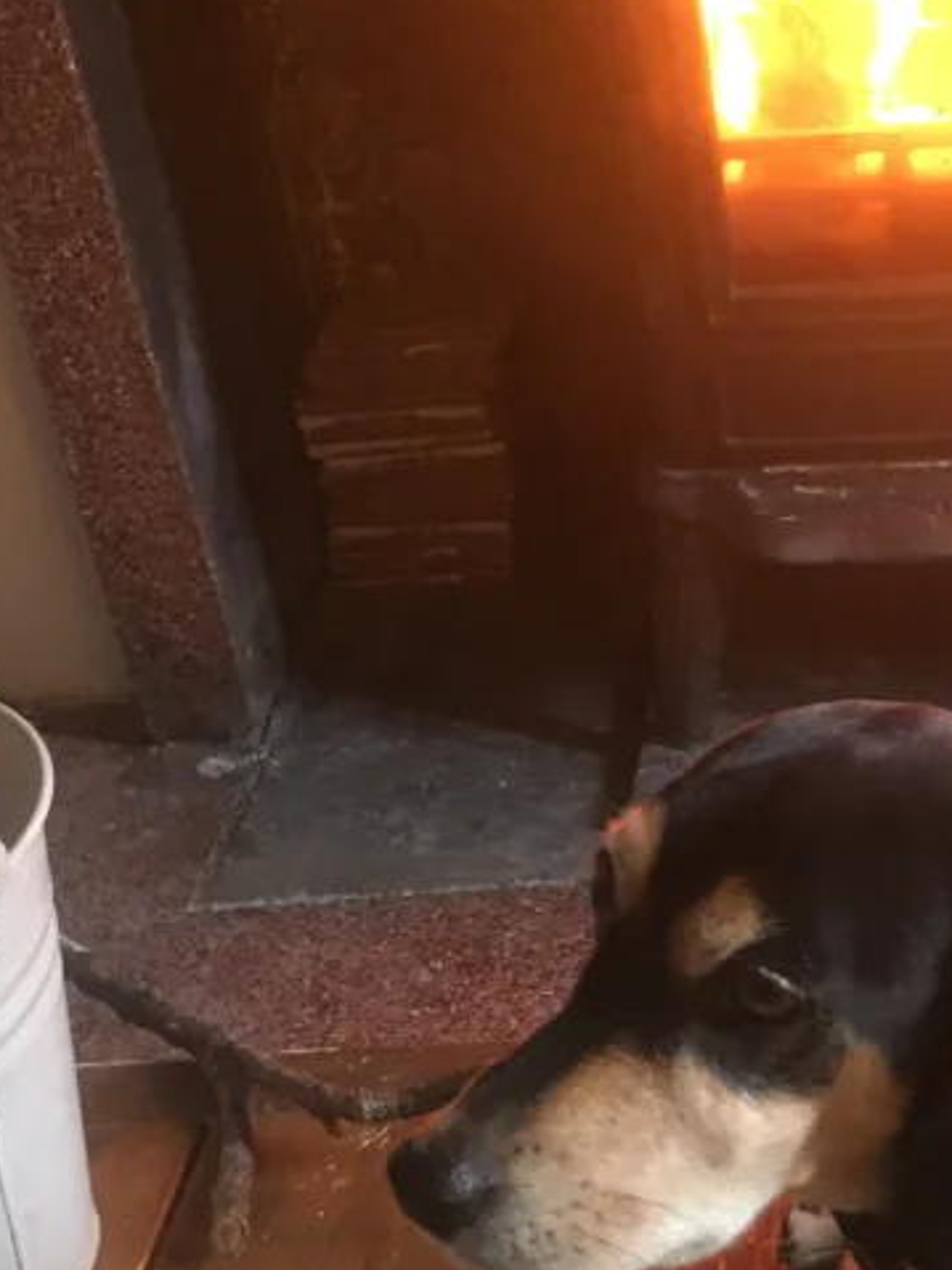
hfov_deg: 22.6
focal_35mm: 62
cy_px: 917
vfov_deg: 30.8
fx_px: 2274
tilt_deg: -35.5
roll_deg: +4.3
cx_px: 981
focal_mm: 4.15
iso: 200
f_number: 2.2
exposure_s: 1/25
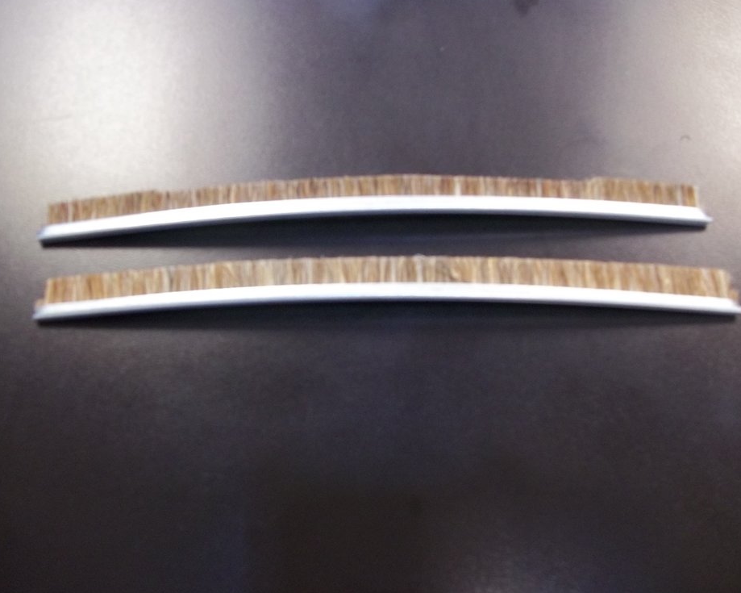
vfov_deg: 43.3
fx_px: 746
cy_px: 296
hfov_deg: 52.8
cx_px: 375
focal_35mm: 34
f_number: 2.9
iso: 160
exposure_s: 1/13
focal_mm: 5.7
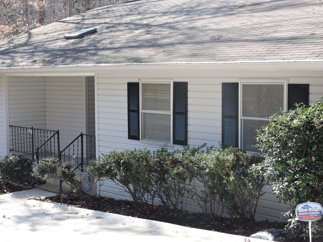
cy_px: 116
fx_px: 551
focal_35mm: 59
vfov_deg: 24.8
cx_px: 136
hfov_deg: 32.6
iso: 100
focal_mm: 8.1
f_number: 4
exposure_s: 1/160
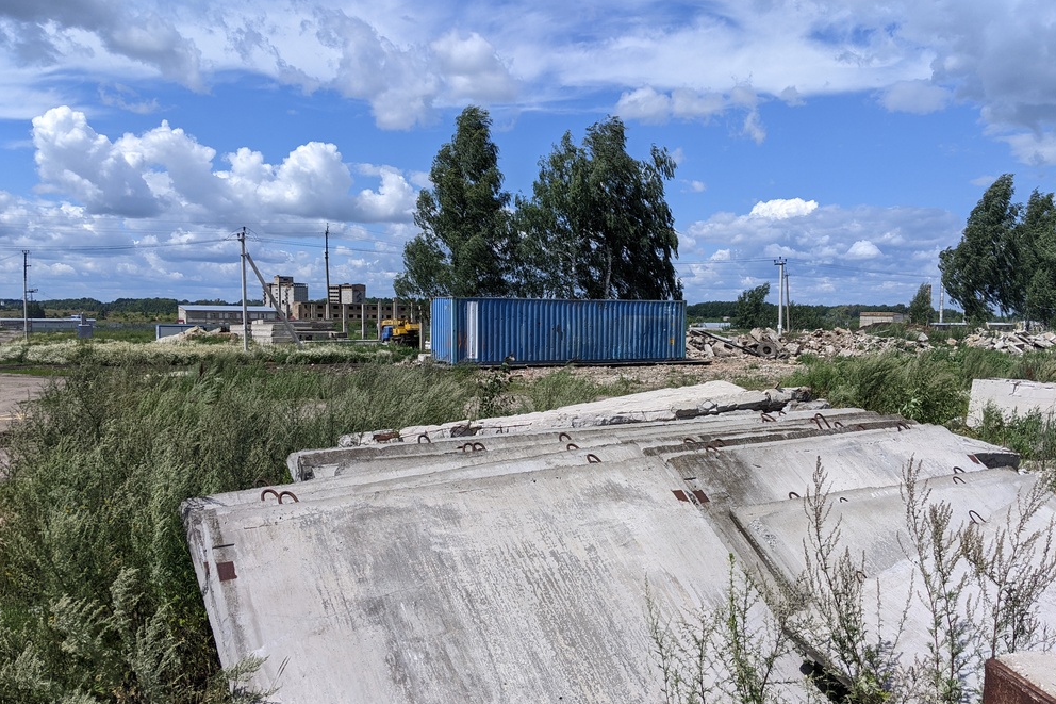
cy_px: 391
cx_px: 526
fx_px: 850
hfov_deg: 63.7
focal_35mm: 29
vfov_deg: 44.9
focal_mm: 4.44
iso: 54
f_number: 1.8
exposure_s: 1/4695
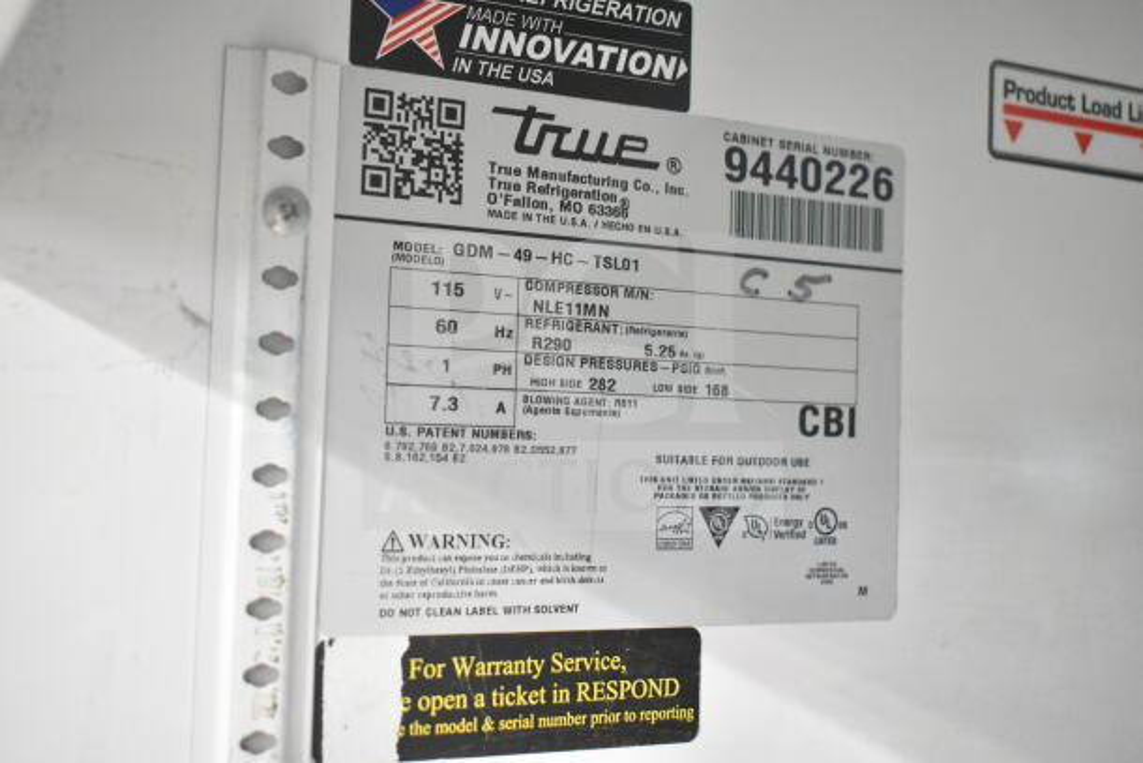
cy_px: 382
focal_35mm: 46
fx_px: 1477
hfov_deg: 42.3
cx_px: 572
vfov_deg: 29.0
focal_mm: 31
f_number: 4.2
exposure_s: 1/50
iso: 7200
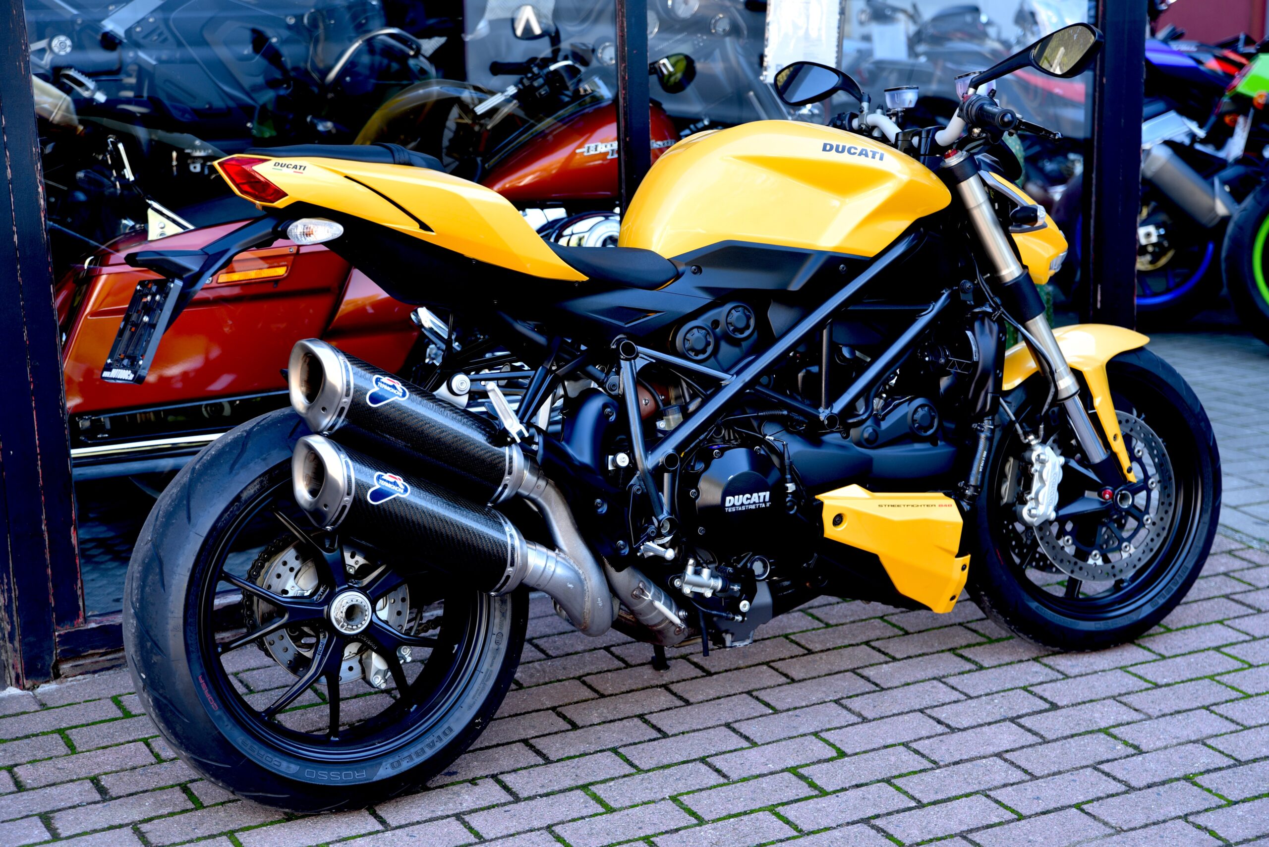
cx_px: 634
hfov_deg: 32.4
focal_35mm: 62
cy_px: 424
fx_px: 2186
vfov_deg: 21.9
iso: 200
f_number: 4
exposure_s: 1/60
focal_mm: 62
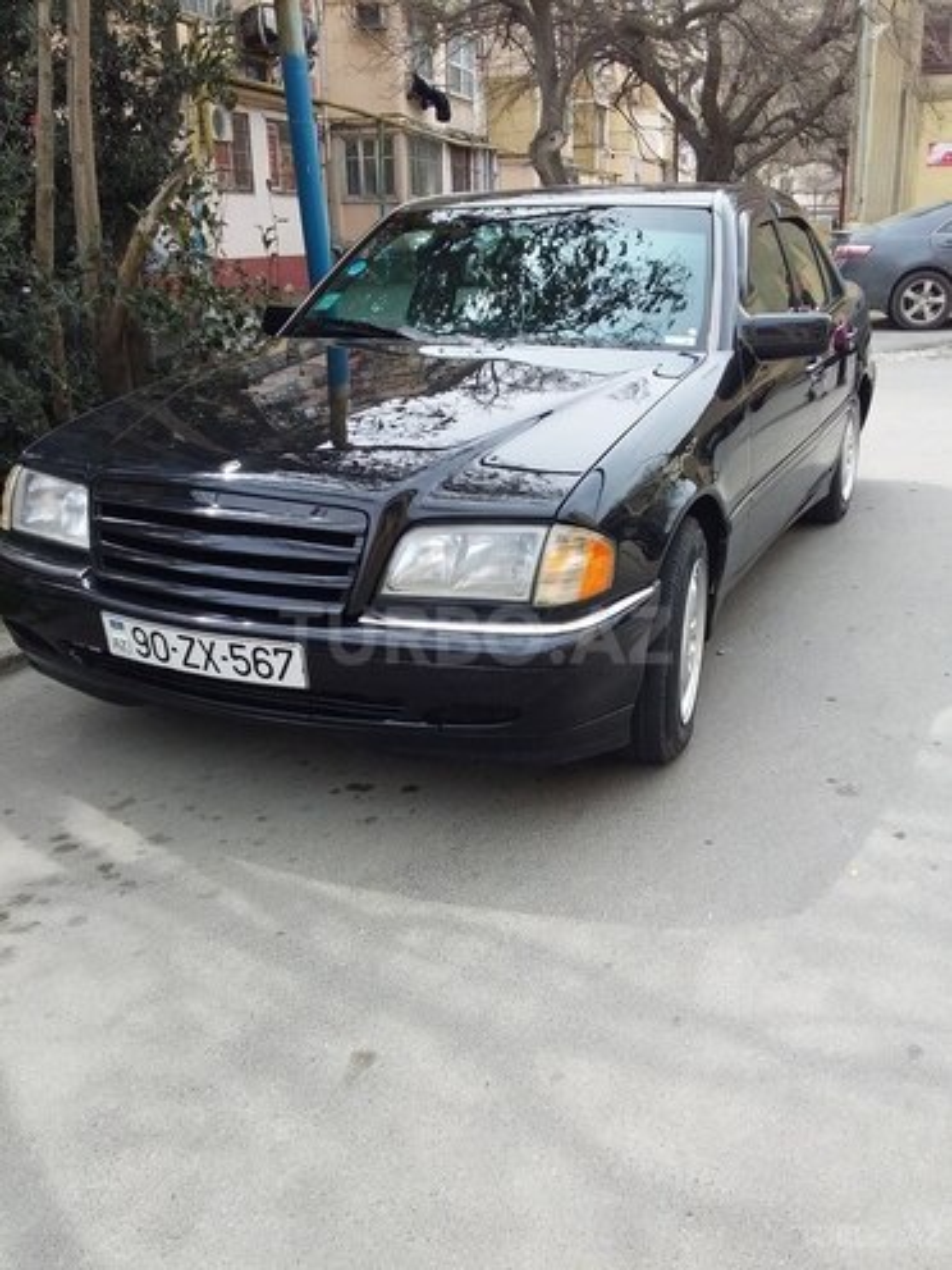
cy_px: 635
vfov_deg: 58.4
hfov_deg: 45.4
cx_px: 476
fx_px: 1137
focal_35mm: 31
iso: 40
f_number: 2.2
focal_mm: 3.3
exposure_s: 1/431
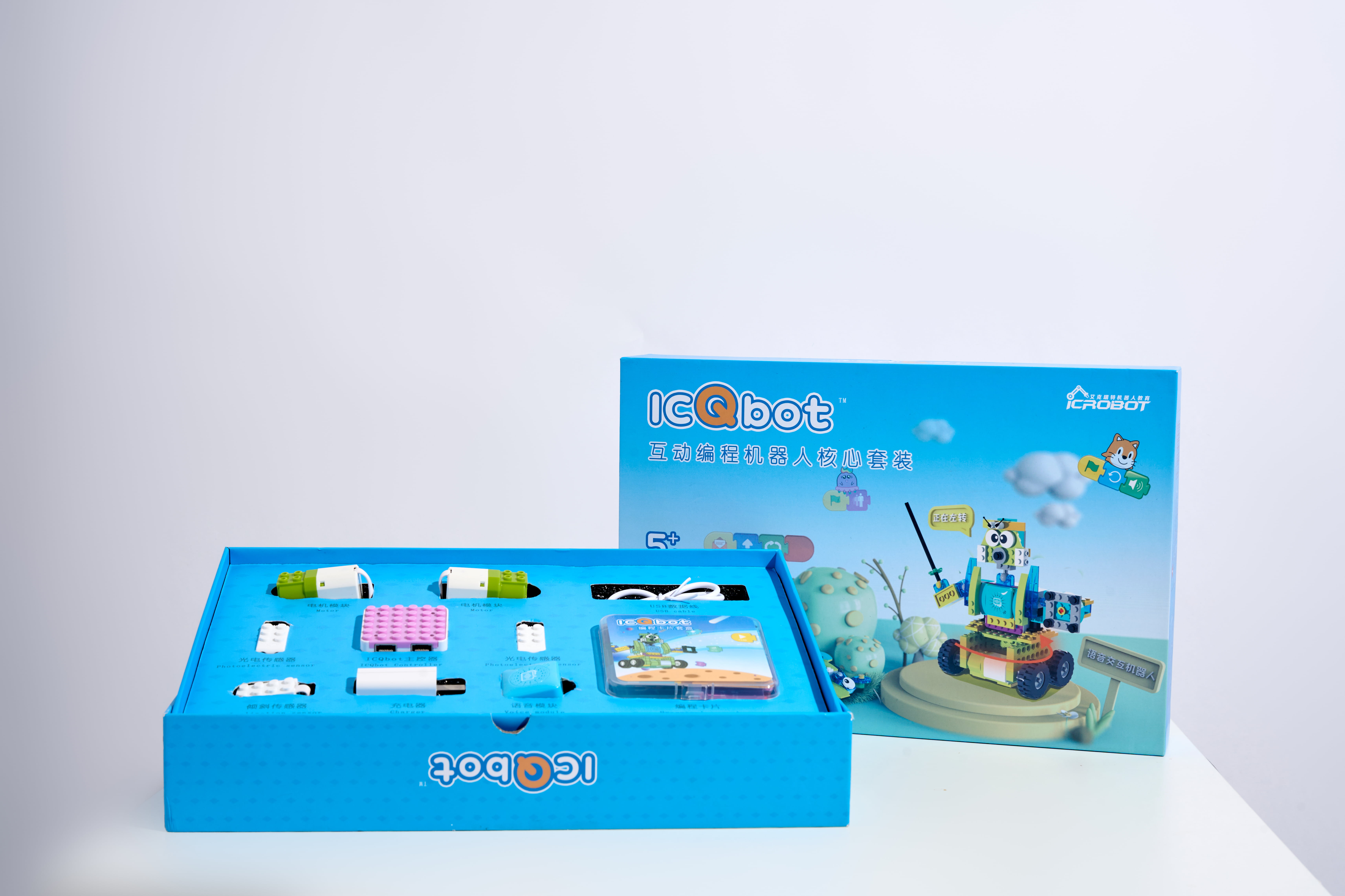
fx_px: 1939
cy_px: 448
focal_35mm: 52
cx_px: 672
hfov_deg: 38.3
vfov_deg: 26.0
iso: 125
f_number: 13
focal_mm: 51.9
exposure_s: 1/160
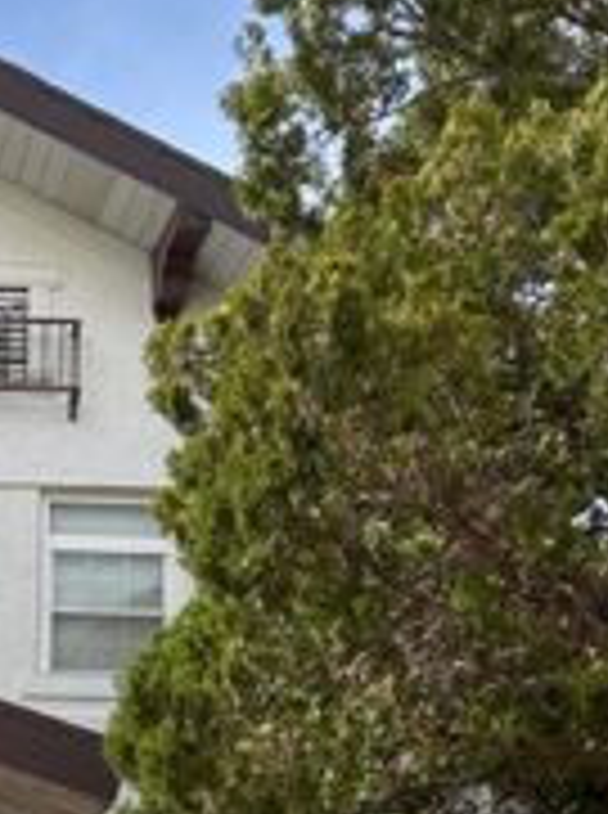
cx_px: -392
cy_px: 1176
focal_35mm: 96
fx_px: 2256
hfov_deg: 14.0
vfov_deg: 18.4
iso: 50
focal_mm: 5.96
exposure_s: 1/2364
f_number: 1.6
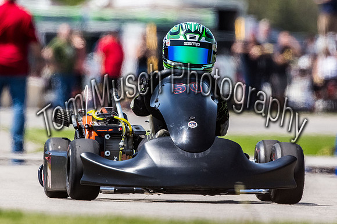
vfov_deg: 1.3
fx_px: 9823
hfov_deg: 2.0
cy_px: 112
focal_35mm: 1050
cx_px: 168
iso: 1800
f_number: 11
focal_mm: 700
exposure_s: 1/2000
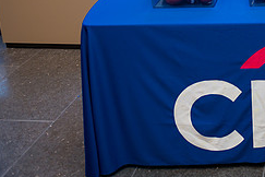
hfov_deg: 29.1
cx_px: 294
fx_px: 456
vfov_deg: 20.6
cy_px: -28
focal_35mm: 62
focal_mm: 26
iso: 200
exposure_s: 1/200
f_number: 4
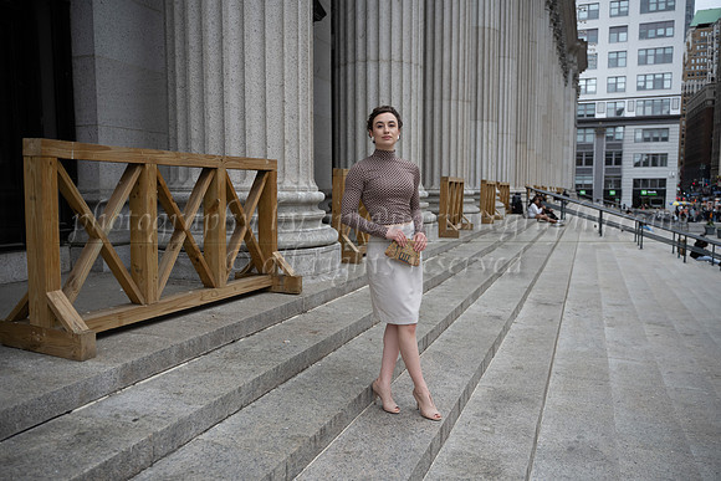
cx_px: 360
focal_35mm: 28
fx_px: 561
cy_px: 240
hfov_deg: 65.5
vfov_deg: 46.4
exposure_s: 1/2500
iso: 400
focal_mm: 28
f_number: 2.8
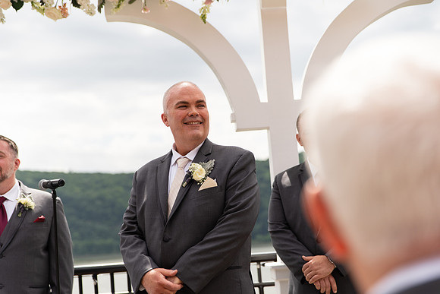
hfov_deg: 31.9
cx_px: 220
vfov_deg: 21.6
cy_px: 147
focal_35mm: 63
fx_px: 770
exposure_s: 1/2500
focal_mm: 63
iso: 125
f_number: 2.8
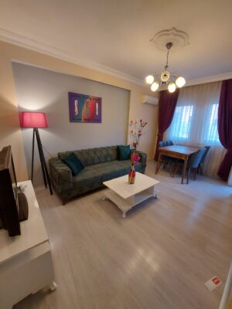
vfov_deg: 106.2
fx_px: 116
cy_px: 154
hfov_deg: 89.9
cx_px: 116
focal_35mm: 13
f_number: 2.2
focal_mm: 1.74
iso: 250
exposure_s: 1/50
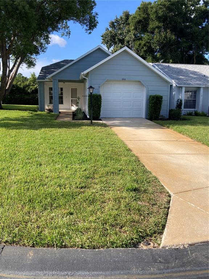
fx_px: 225
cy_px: 140
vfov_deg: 63.4
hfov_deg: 49.7
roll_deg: -0.3
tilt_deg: -7.3
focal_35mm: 28
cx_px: 104
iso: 20
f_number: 1.8
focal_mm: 3.99
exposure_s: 1/1279
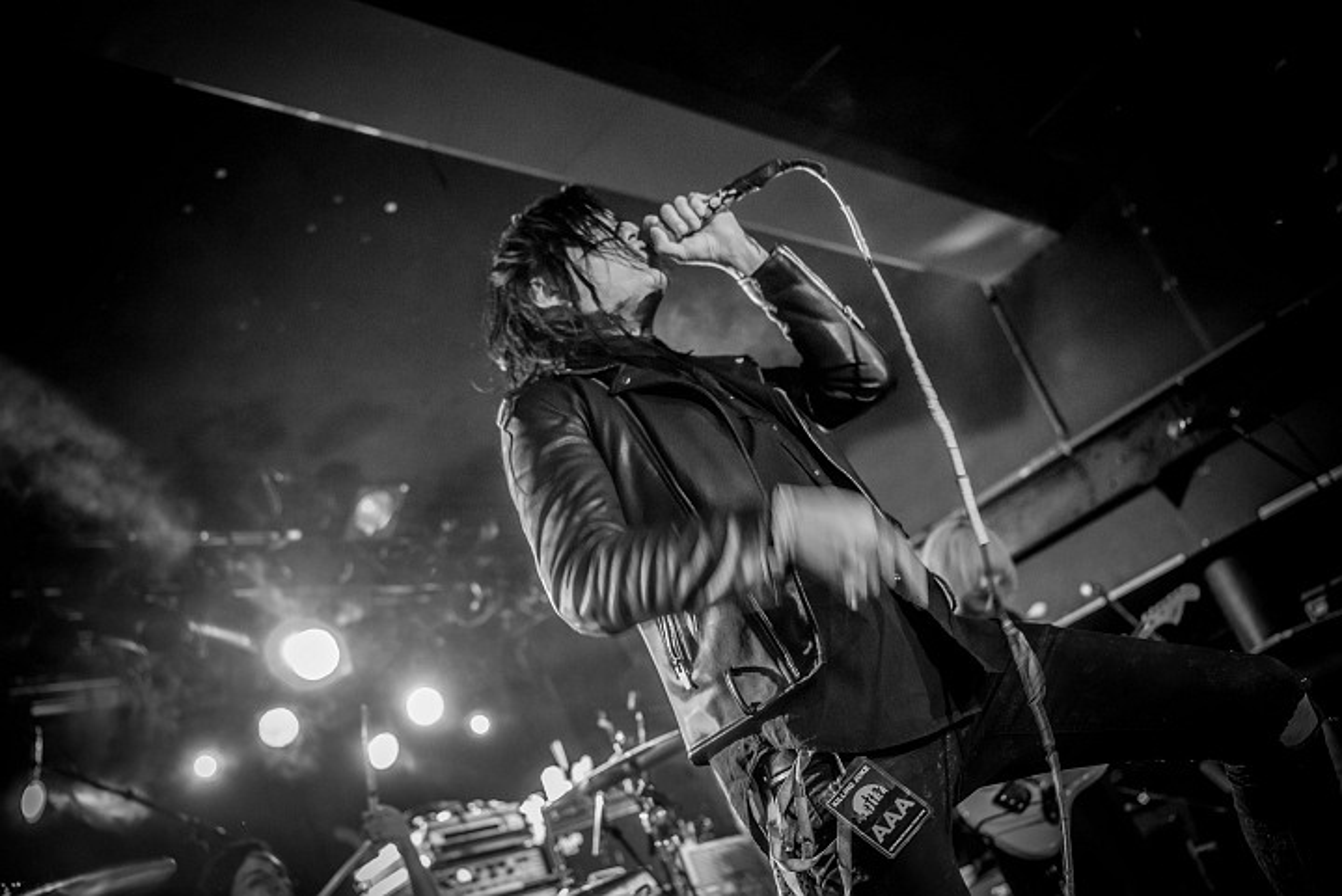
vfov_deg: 38.9
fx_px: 1268
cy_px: 448
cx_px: 671
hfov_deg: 55.8
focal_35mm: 34
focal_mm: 34
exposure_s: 1/100
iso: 3200
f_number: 2.8
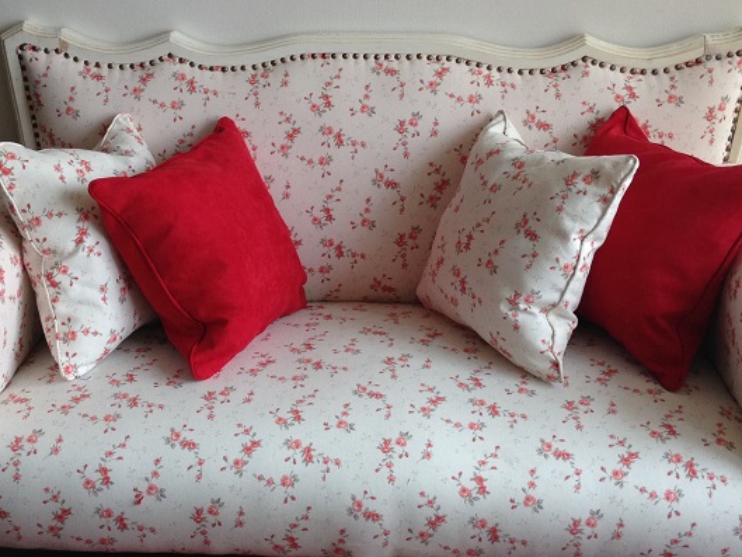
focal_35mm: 53
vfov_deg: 27.5
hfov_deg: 36.1
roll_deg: -0.6
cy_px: 250
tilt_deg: -22.9
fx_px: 1136
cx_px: 318
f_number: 2.4
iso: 80
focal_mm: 4.12
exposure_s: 1/120
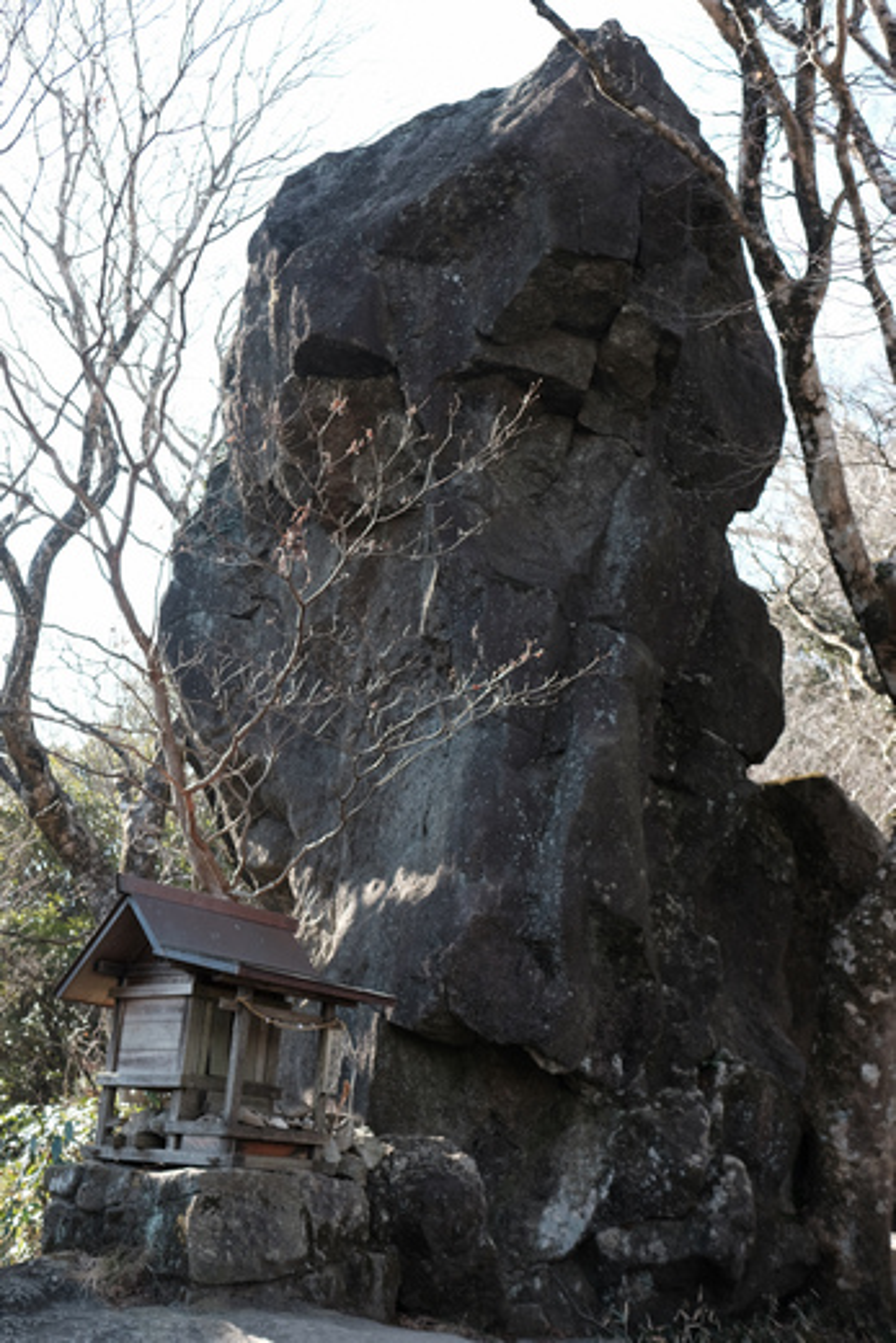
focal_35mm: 35
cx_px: 448
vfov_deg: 54.4
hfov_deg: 37.9
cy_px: 672
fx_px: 1306
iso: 200
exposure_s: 1/160
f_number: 3.6
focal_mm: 23
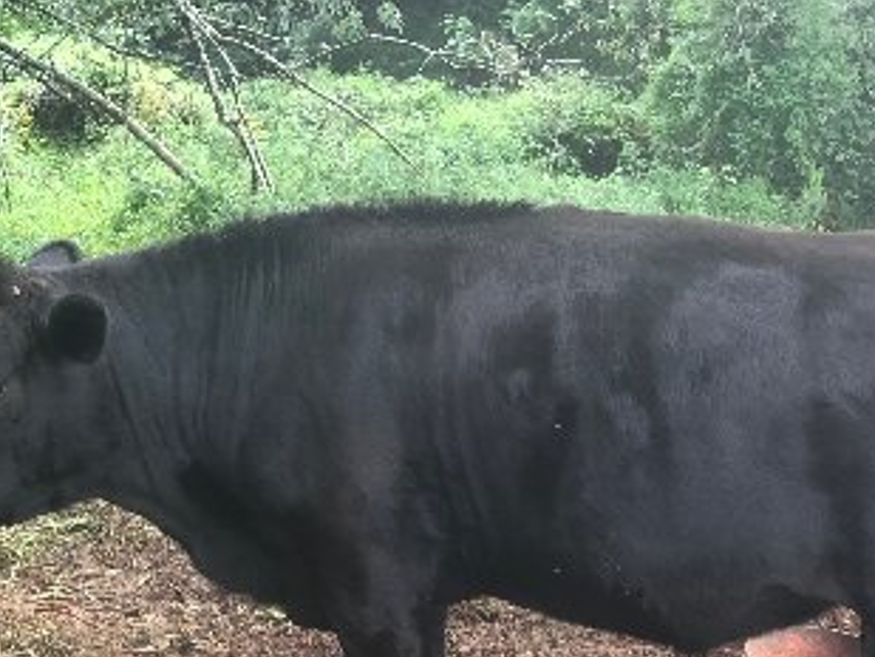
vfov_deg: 25.0
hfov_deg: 33.1
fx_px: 1467
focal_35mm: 58
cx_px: 530
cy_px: 487
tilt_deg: -13.0
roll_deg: +4.0
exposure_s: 1/30
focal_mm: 3.99
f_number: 1.8
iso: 32
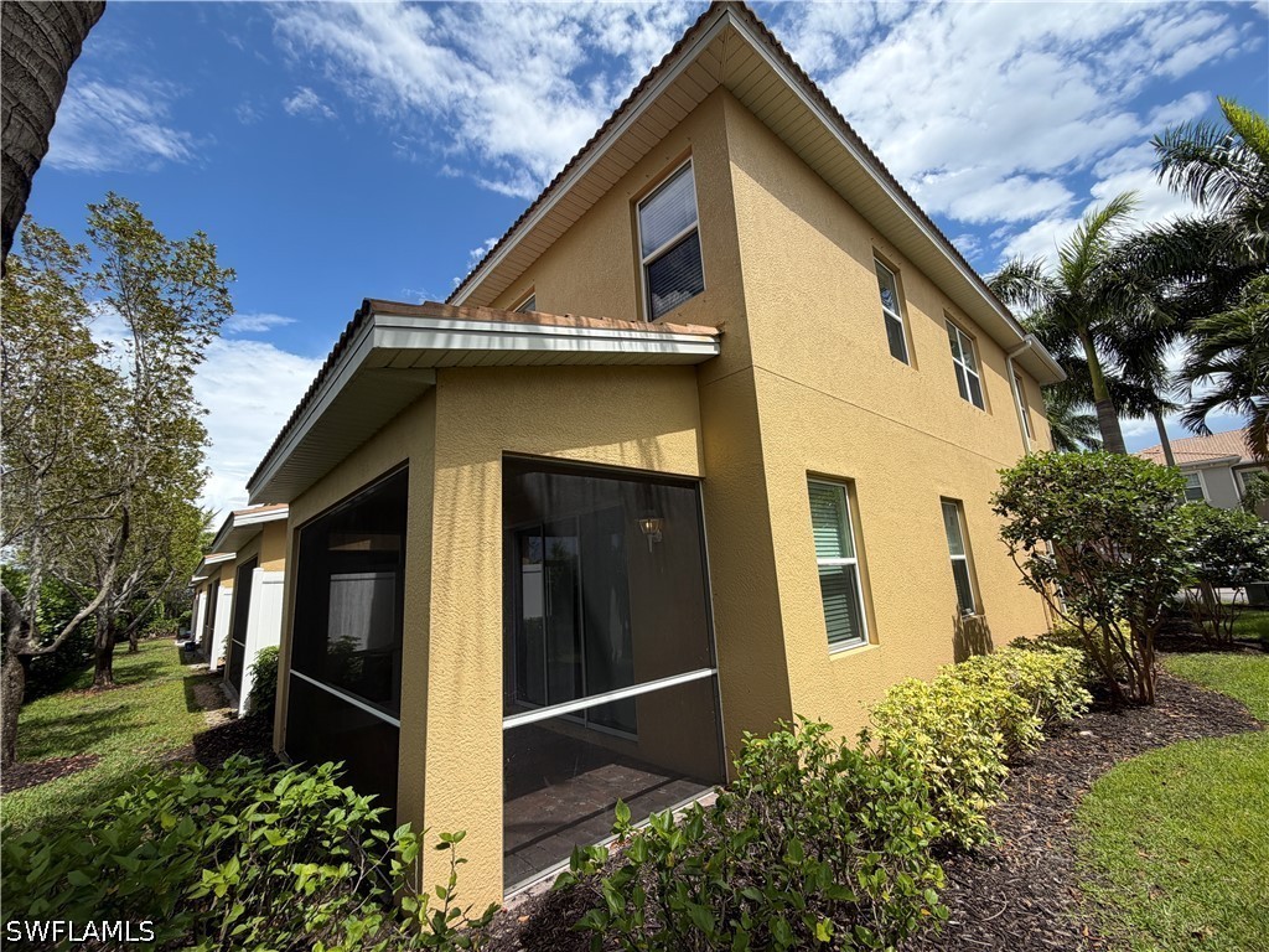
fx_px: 513
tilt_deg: +11.7
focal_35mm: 14
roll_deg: +3.0
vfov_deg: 85.7
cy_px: 476
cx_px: 634
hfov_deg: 102.1
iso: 20
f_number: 2.2
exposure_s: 1/853
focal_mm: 2.22
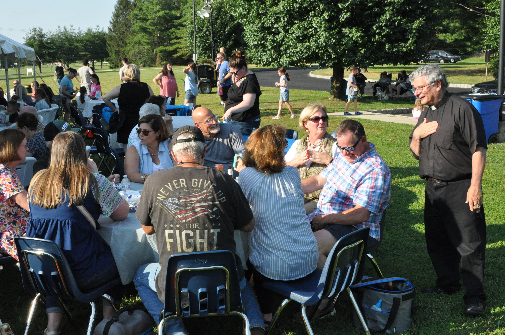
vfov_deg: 31.8
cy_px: 168
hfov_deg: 46.4
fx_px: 588
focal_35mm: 42
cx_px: 252
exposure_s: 1/200
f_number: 14
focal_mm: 28
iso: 1600
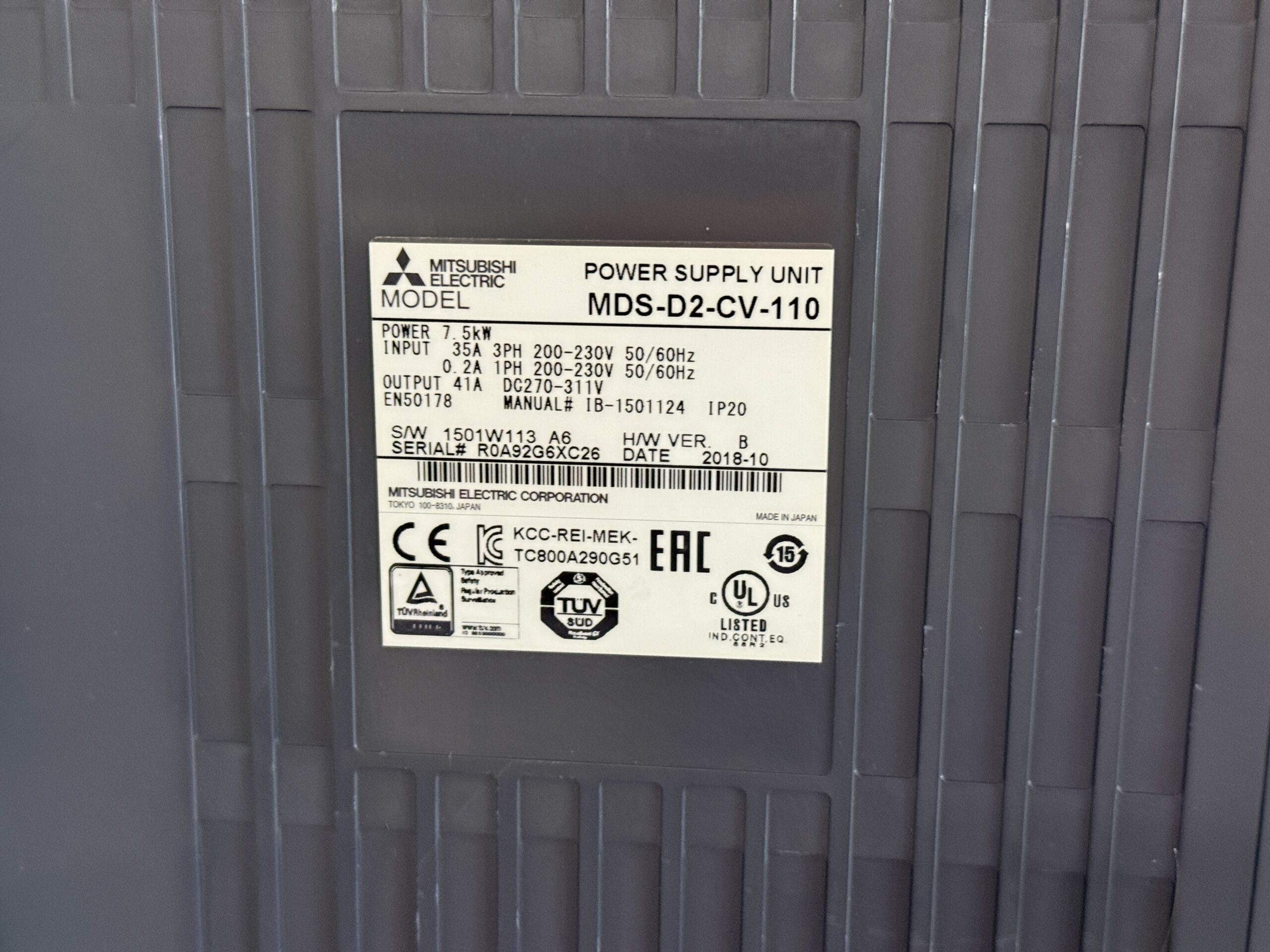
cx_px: 635
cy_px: 476
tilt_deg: -15.0
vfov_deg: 30.3
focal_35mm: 48
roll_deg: -4.0
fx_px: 1761
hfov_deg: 39.7
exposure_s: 1/33
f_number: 1.78
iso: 400
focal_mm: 6.76
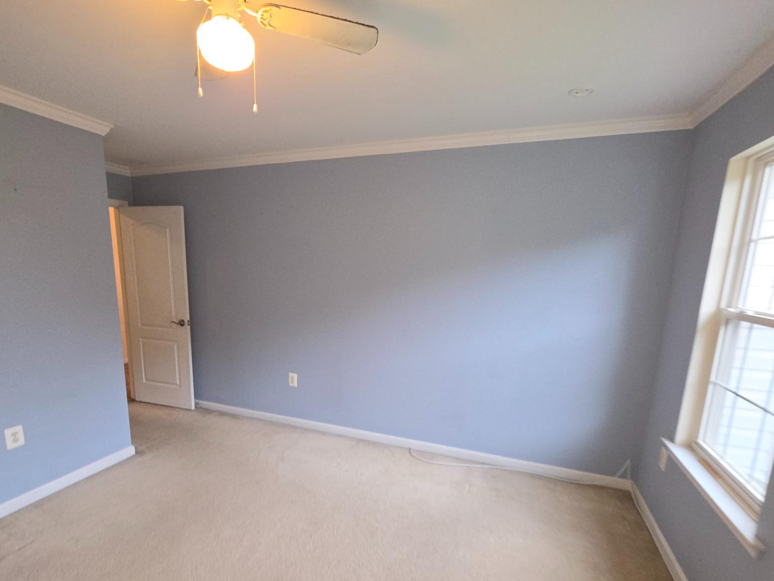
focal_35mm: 16
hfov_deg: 94.4
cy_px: 343
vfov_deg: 77.4
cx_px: 366
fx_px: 358
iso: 160
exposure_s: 1/60
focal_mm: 2.2
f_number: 1.9
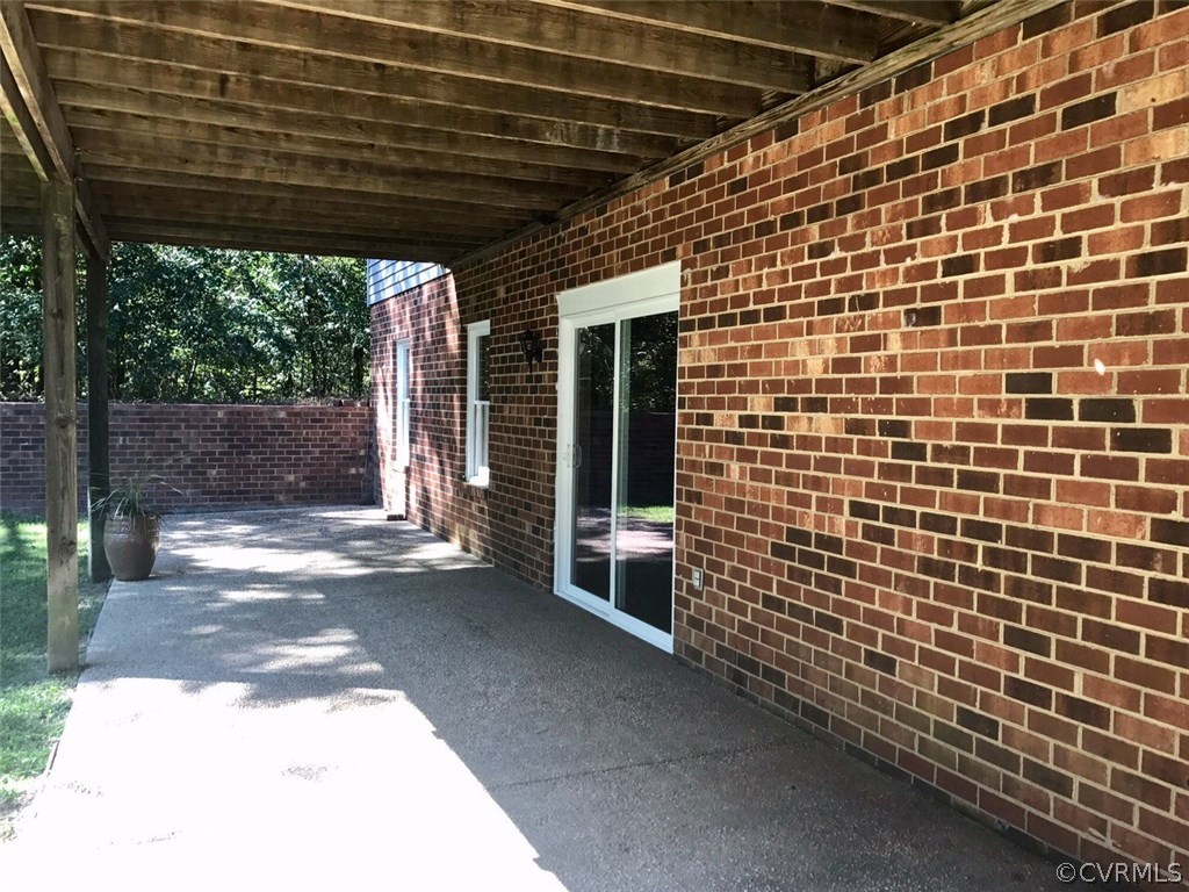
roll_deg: -0.8
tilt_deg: -4.3
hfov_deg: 63.4
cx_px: 594
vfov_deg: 49.7
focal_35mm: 28
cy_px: 446
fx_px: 962
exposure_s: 1/90
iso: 20
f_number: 1.8
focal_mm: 3.99
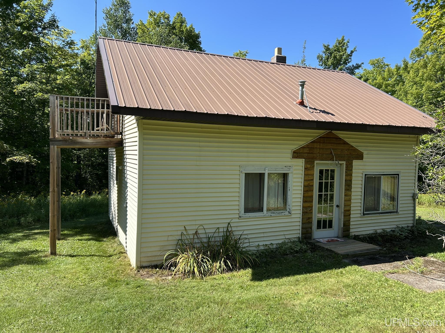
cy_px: 166
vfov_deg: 53.1
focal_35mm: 26
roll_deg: +0.1
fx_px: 334
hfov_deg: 67.3
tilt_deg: -2.0
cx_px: 222
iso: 50
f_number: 1.5
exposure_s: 1/1724
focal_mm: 5.7
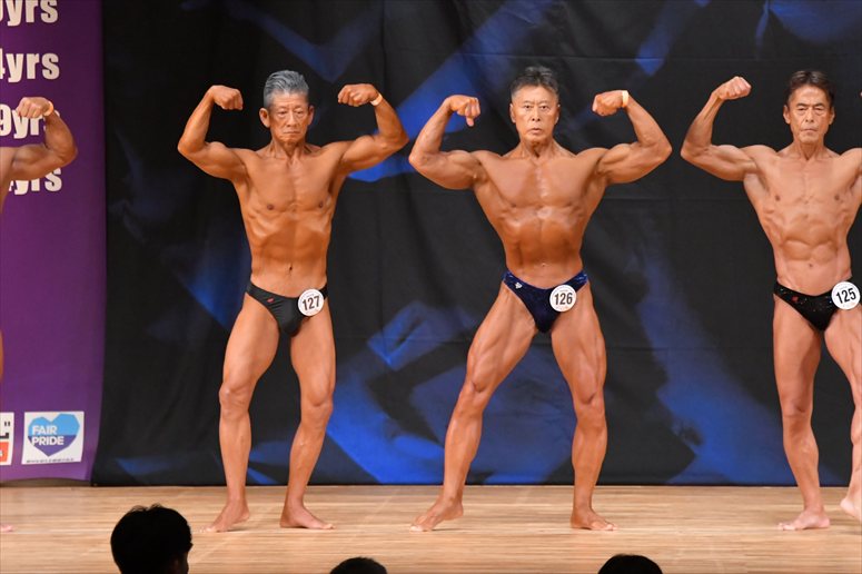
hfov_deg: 7.6
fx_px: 6462
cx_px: 431
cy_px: 287
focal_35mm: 270
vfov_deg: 5.1
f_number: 5.6
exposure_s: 1/400
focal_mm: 180
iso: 6400
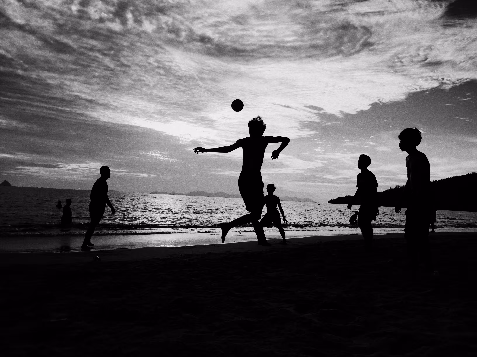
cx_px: 238
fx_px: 400
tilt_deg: +1.8
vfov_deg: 48.2
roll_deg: -4.9
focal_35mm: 29
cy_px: 178
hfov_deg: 61.7
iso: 32
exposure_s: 1/2475
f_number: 2.2
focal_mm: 4.15
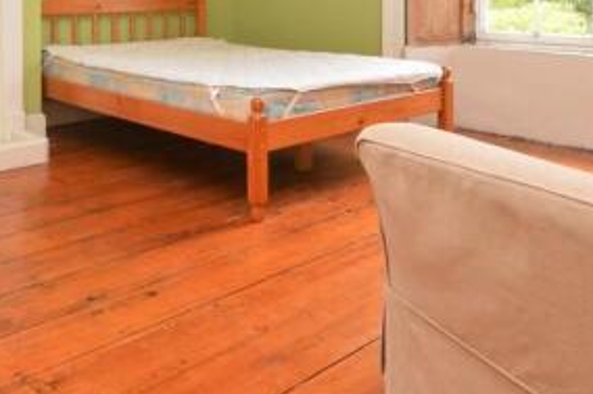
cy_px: -13
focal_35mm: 38
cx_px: 177
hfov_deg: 49.3
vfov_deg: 31.8
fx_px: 628
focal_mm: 11
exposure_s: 1/100
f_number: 5
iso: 400
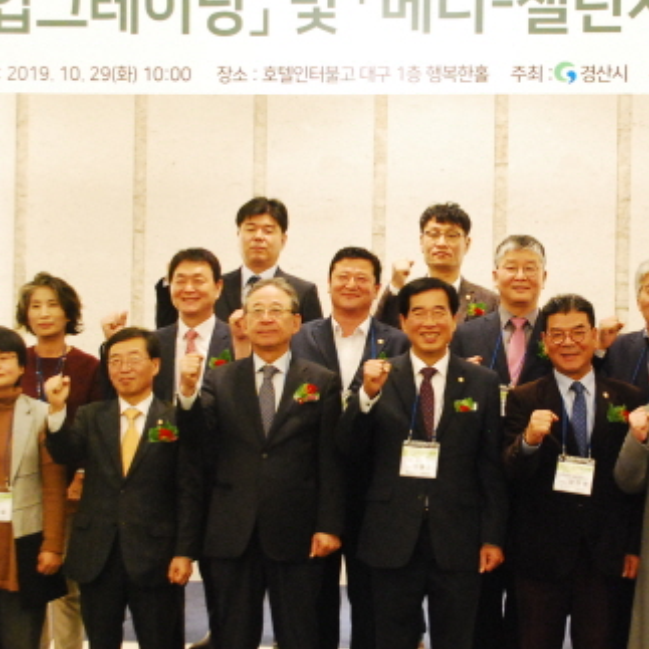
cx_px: 476
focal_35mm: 72
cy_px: 387
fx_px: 1527
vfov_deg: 24.0
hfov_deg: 23.8
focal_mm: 26
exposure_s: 1/50
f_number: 5
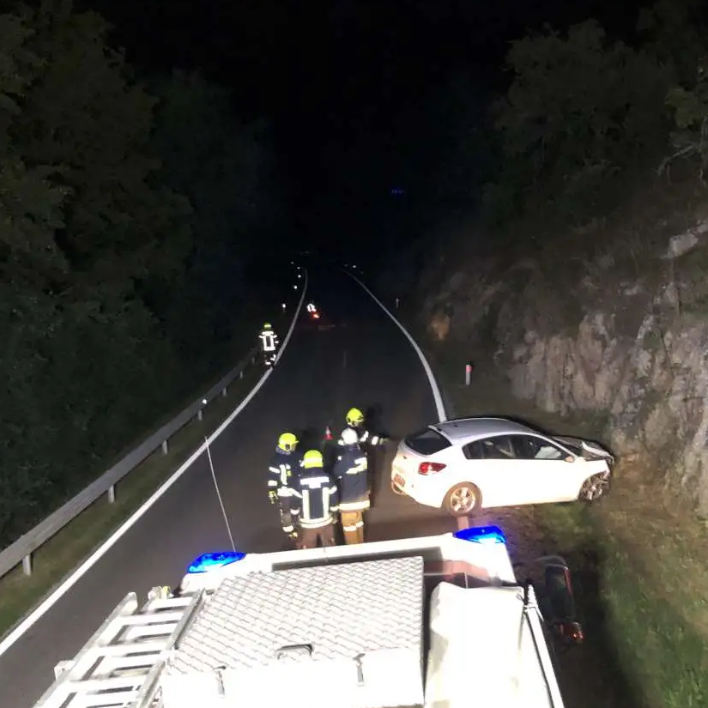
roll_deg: +2.0
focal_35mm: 36
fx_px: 833
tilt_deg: -5.9
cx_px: 445
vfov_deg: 46.0
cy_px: 375
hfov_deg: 45.6
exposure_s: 1/4
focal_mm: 4
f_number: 1.8
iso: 100
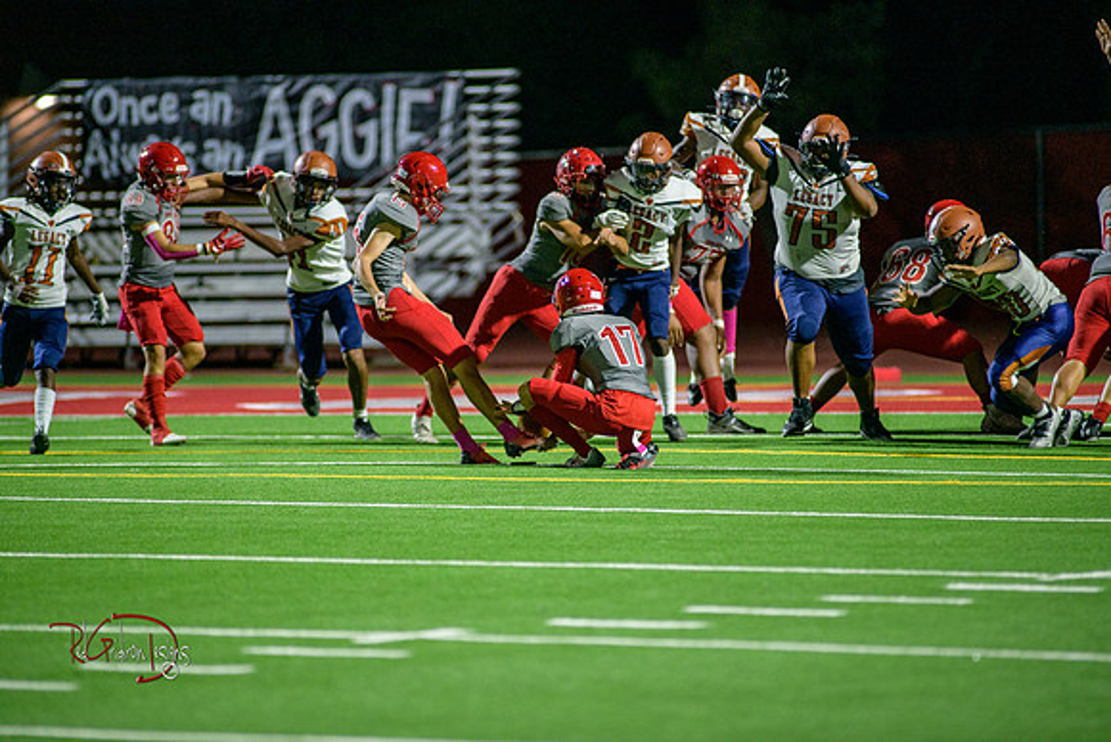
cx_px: 556
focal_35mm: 300
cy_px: 371
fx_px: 9260
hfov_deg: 6.9
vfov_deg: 4.6
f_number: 2.8
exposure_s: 1/800
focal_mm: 300
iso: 2500
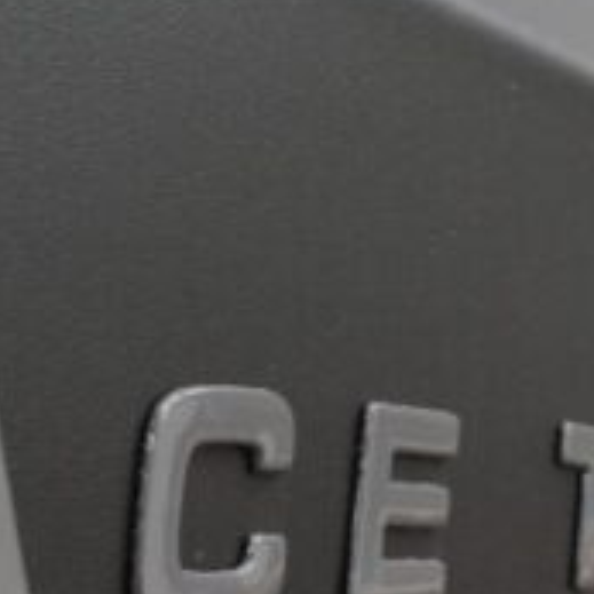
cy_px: 582
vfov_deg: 16.8
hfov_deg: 17.1
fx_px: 1970
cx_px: 223
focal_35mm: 101
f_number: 16
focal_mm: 23
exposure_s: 1/8
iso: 800
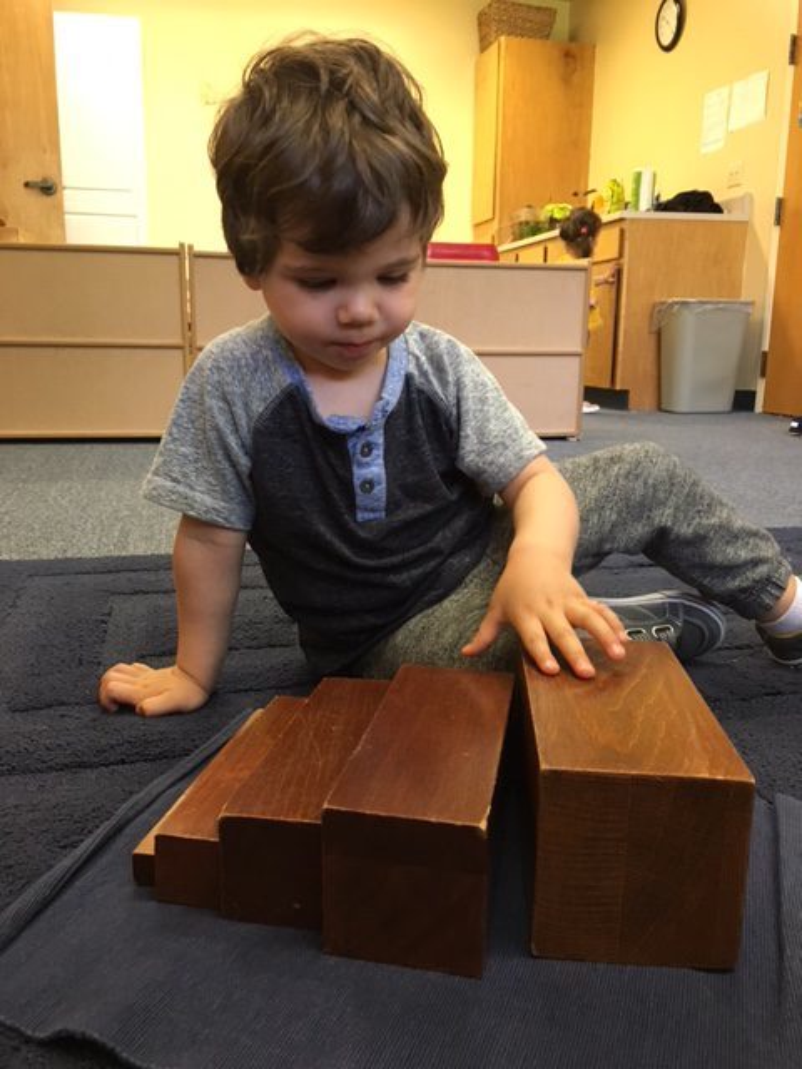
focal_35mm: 29
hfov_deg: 48.2
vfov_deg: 61.7
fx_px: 896
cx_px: 401
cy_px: 534
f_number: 2.2
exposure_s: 1/30
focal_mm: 4.15
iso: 160
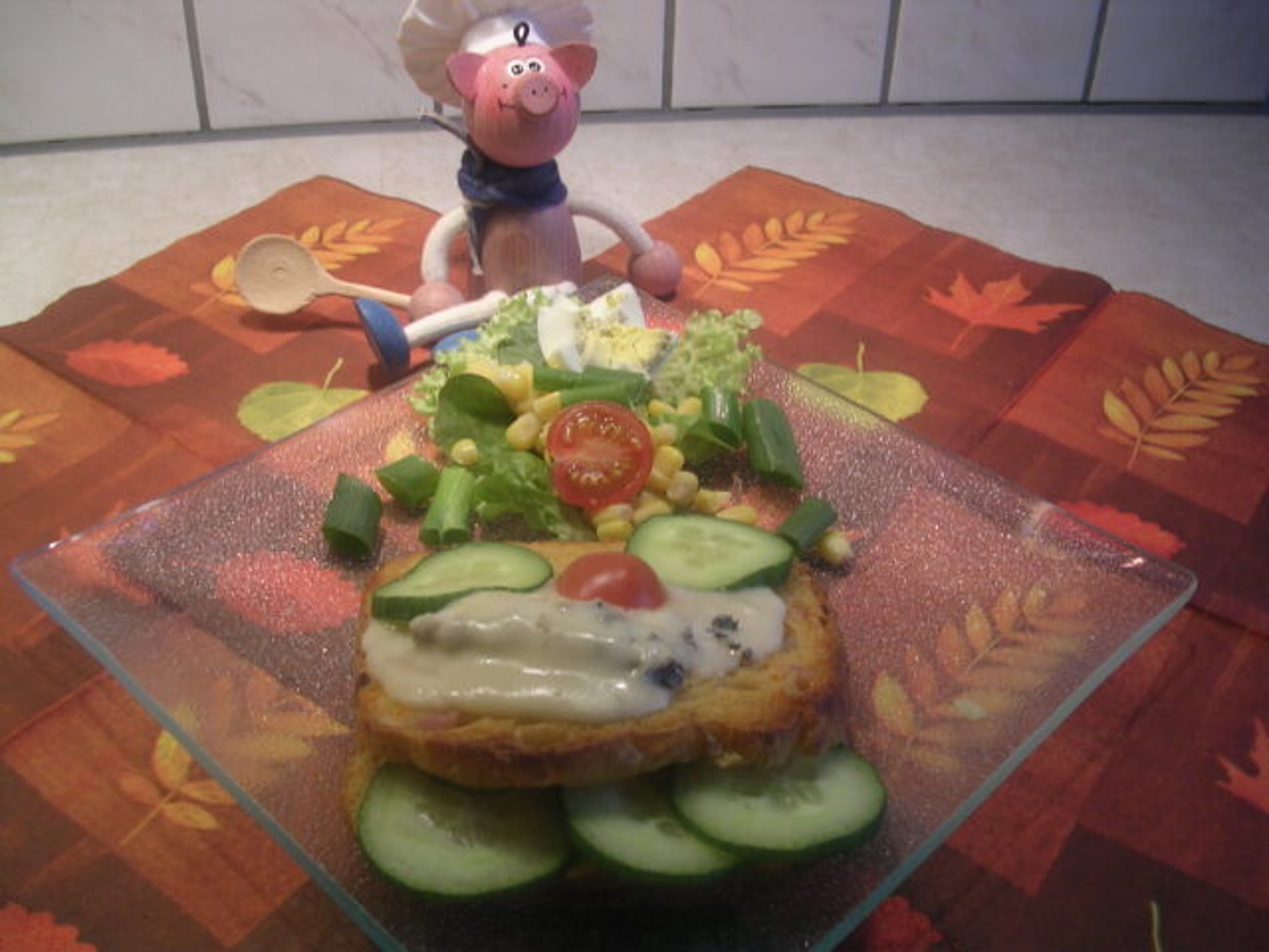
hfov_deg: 49.0
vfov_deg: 37.7
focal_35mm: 38
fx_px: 1393
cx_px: 634
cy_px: 476
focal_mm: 5.8
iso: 100
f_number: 2.8
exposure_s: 1/37.6
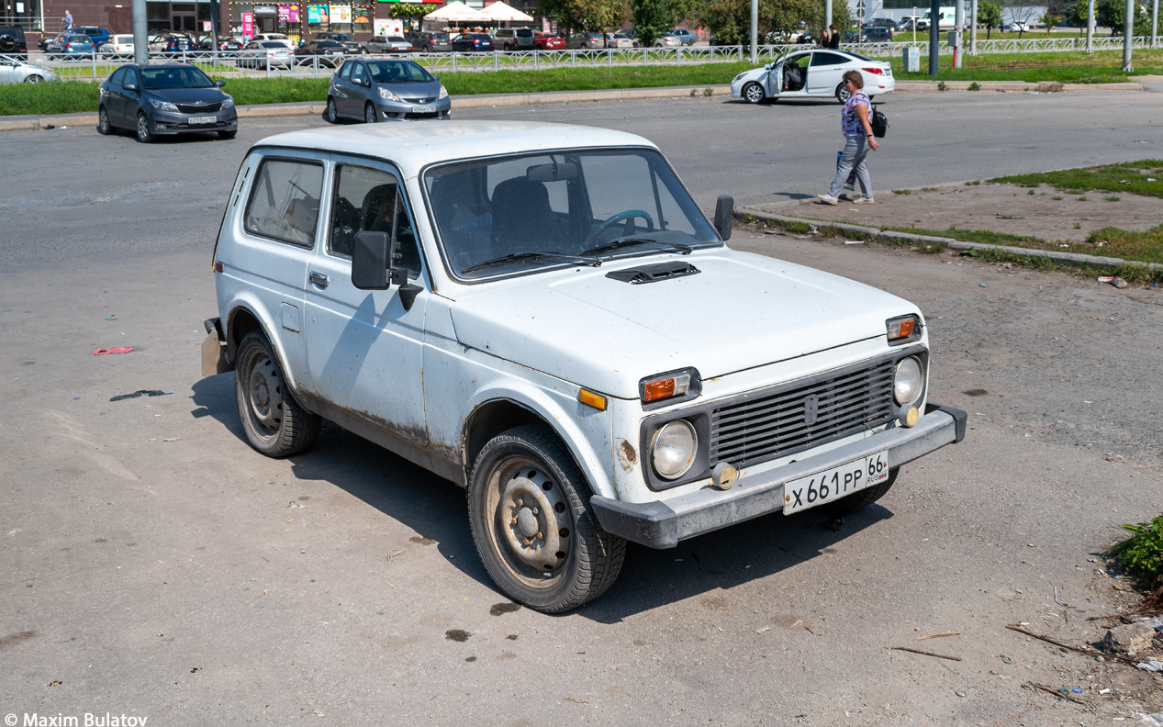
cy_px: 340
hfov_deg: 54.6
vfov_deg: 35.8
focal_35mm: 36
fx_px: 1126
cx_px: 587
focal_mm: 23
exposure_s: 1/320
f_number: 9
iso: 100
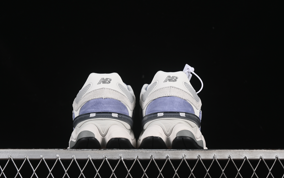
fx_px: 596
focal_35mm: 77
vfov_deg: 16.9
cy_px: 89
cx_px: 141
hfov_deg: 26.8
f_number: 8
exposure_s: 1/80
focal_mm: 50
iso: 160
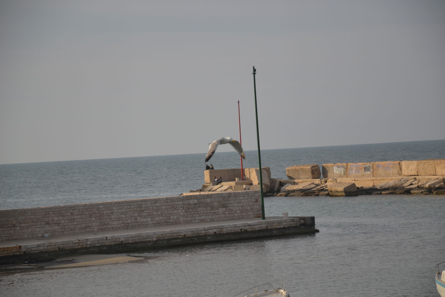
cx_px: 222
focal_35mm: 158
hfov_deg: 13.0
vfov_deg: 8.7
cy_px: 148
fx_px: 1947
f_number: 5.6
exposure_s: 1/500
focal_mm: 105
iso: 220
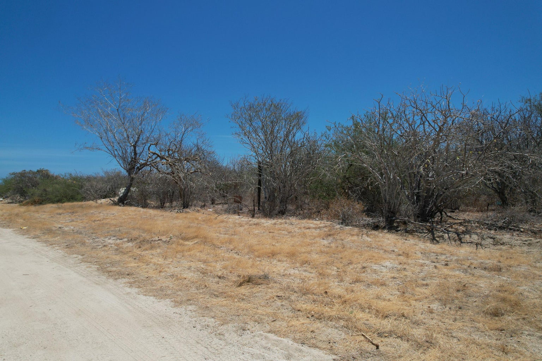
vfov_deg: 57.2
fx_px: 331
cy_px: 180
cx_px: 271
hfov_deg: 78.6
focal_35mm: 22
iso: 110
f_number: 2.8
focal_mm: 8.38
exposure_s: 1/4000
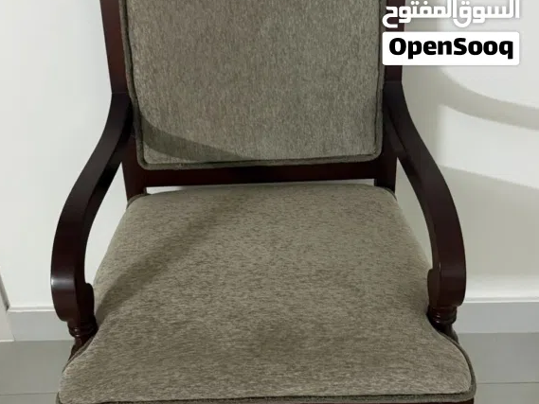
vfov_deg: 51.4
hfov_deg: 65.1
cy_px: 202
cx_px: 240
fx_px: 421
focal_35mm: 27
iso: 500
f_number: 1.78
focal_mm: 6.76
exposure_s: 1/50
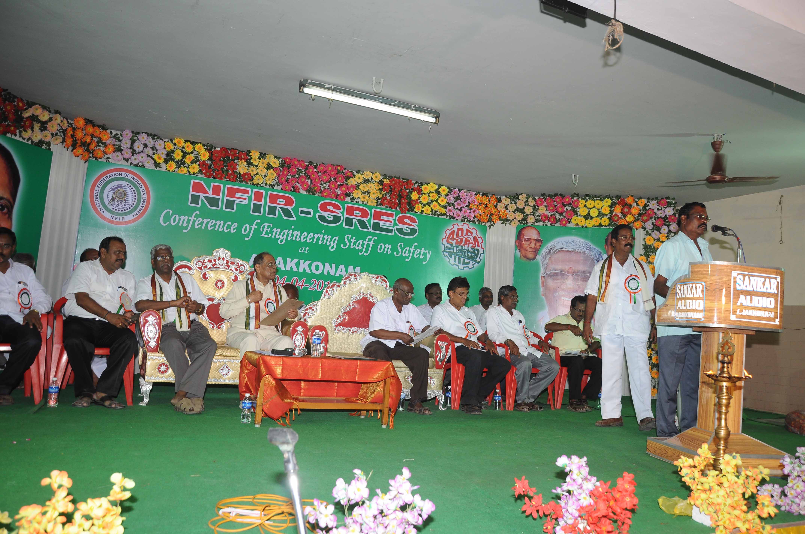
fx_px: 603
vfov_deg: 47.8
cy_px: 267
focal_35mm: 27
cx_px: 402
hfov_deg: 67.4
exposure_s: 1/125
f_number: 6.3
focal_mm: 18
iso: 400
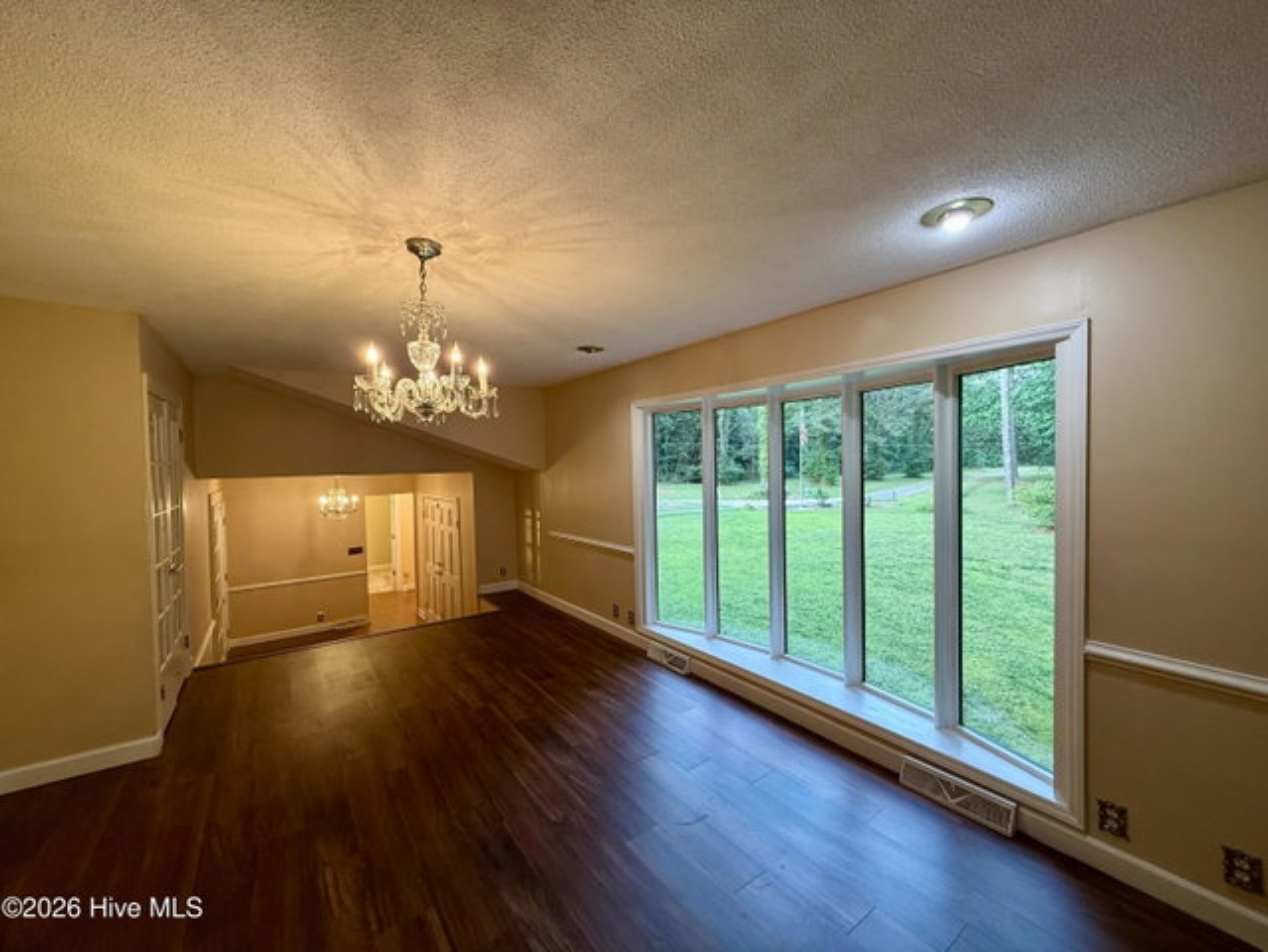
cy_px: 476
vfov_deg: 85.7
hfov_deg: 102.0
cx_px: 634
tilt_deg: -1.1
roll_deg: +0.8
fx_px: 513
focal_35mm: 14
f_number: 2.2
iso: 200
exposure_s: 1/60
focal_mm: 2.22
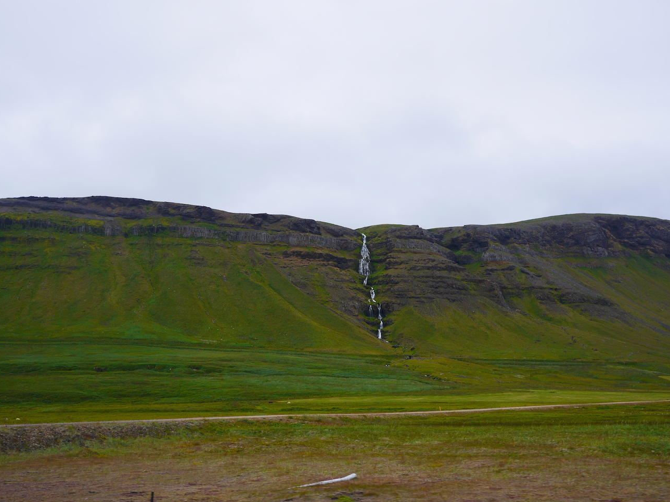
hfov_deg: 45.8
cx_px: 332
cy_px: 248
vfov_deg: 35.1
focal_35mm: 41
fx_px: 794
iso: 200
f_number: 4
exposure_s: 1/500
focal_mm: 20
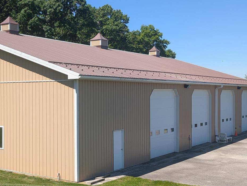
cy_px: 98
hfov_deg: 35.2
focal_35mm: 53
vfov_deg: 27.6
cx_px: 58
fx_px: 379
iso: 20
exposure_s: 1/897
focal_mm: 6.9
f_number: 1.68
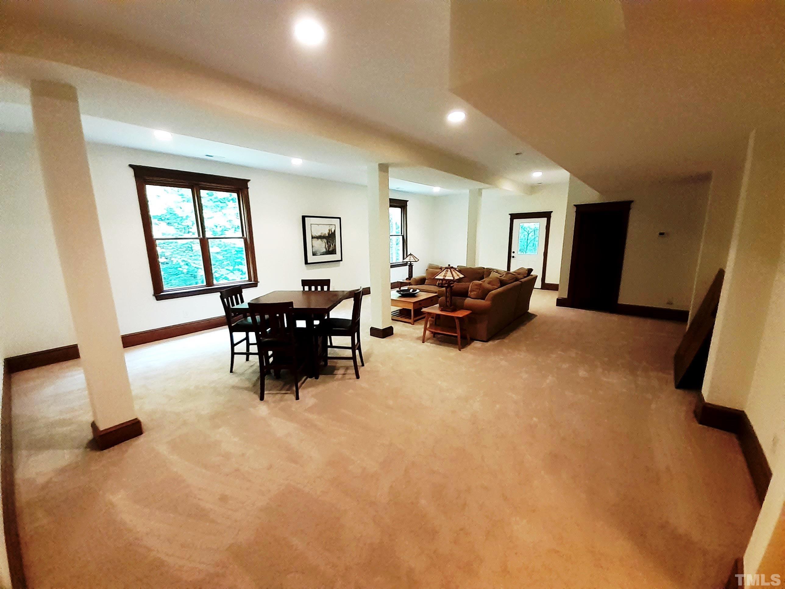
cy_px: 294
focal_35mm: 13
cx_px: 392
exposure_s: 1/24
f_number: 2.2
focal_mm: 1.13
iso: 250
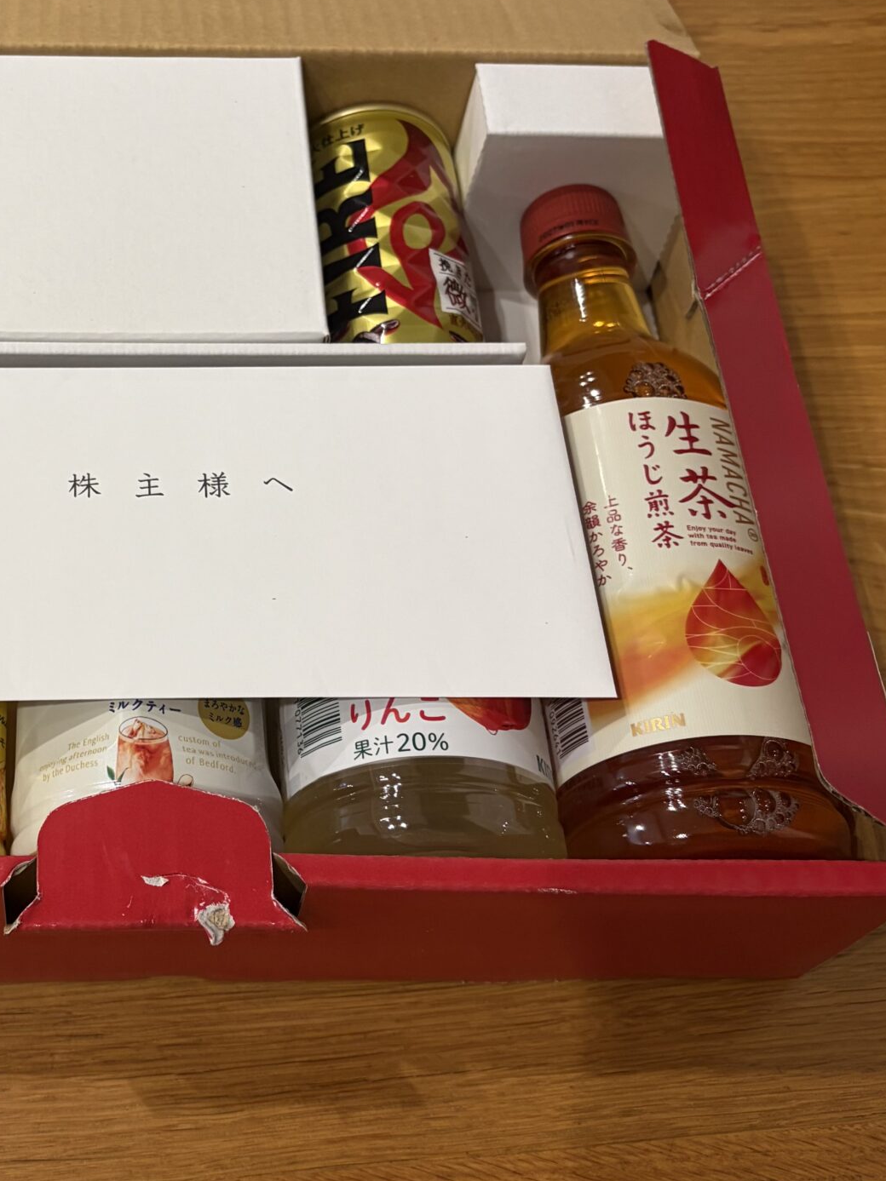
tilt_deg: -57.3
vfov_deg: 39.6
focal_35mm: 48
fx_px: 1638
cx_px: 142
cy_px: 505
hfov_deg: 29.4
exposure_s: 1/50
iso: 125
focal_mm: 5.96
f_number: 1.6
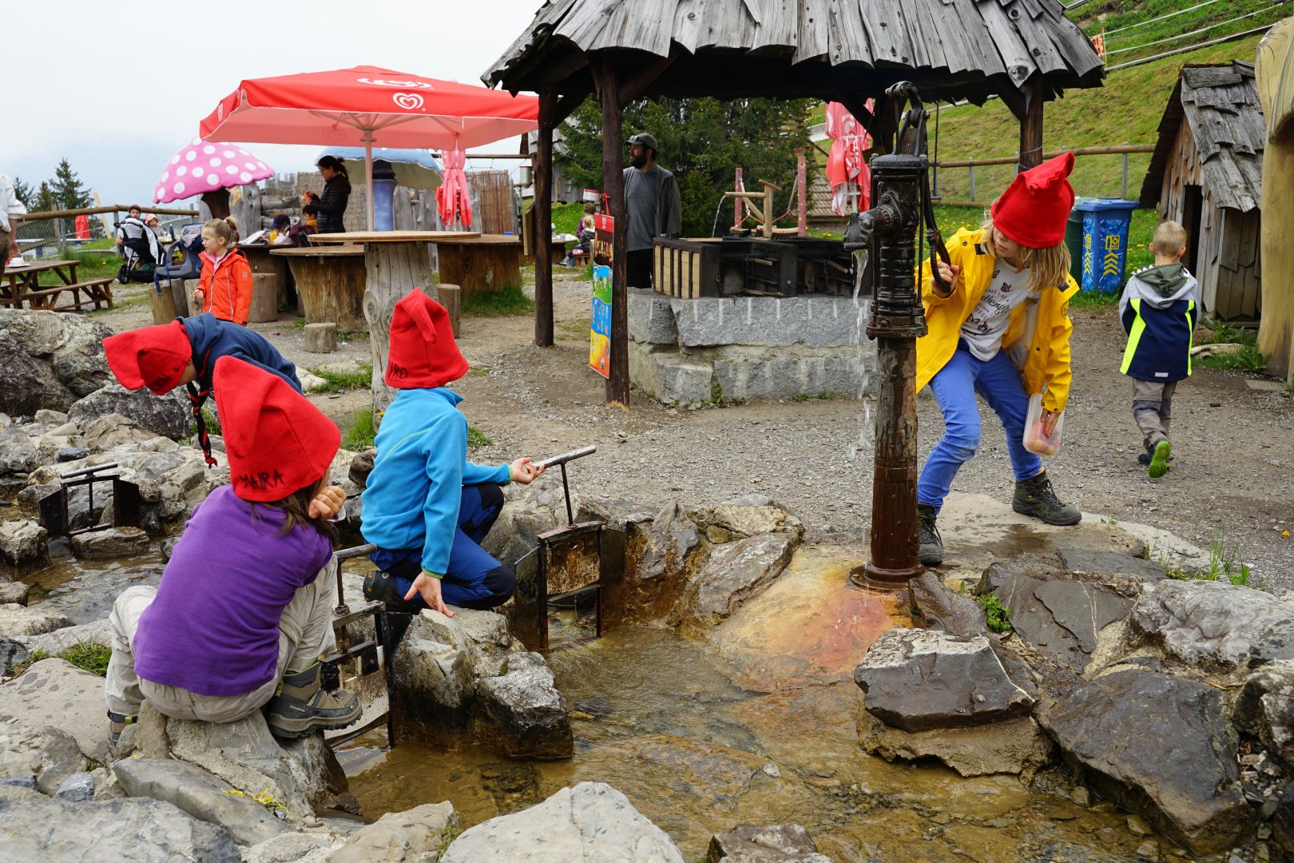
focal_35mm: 33
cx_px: 647
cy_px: 432
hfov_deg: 57.2
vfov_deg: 40.0
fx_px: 1186
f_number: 9
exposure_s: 1/100
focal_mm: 33
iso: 100
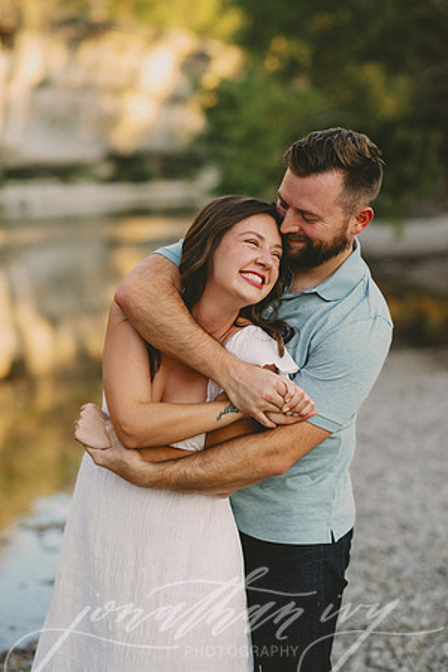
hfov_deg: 16.1
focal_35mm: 85
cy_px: 336
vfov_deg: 23.9
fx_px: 1587
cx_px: 224
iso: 125
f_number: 2.5
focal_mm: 85
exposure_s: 1/800
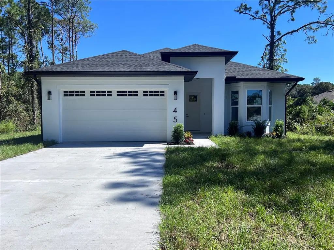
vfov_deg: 53.1
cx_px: 167
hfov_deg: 67.3
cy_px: 125
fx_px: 251
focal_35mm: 26
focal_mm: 5.7
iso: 50
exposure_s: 1/3831
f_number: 1.5
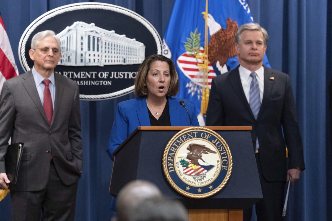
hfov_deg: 10.3
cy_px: 110
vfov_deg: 6.9
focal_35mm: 200
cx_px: 166
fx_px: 1844
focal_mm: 200
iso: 6400
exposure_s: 1/320
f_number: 4
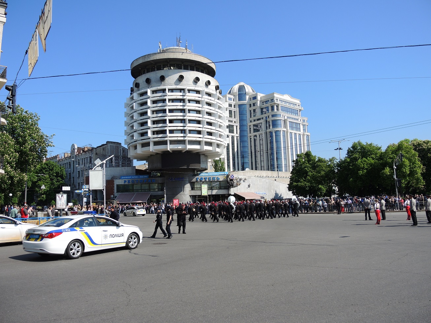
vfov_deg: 49.8
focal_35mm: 28
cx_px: 216
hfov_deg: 63.4
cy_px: 162
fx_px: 349
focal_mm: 6
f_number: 2.8
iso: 80
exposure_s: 1/1250
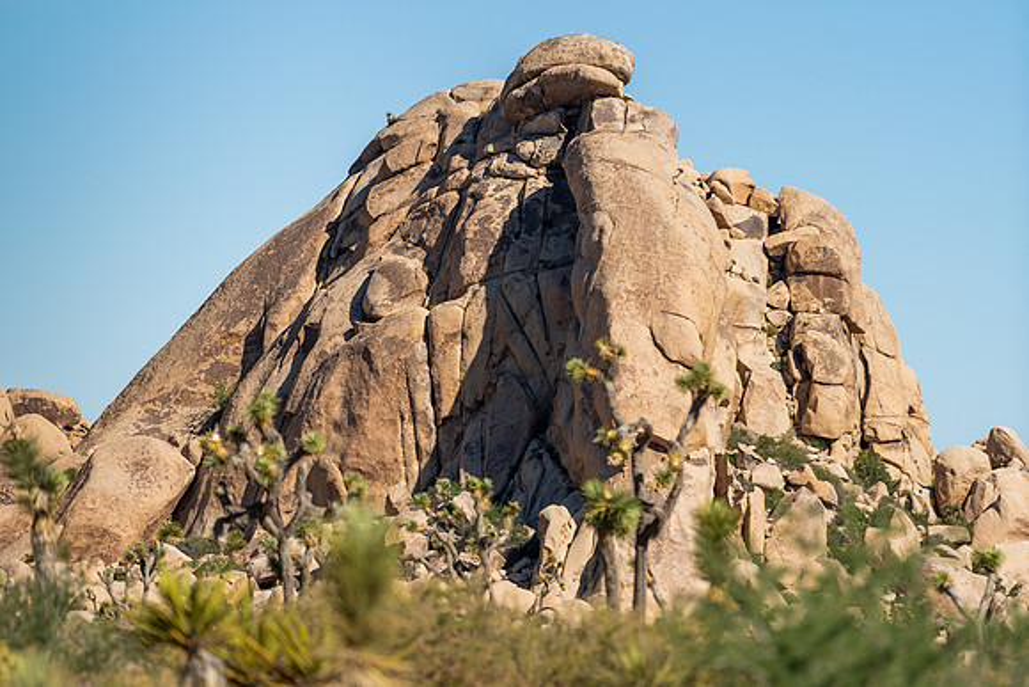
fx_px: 6537
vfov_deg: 6.0
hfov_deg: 9.0
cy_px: 274
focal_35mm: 229
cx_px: 410
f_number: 3.2
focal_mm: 190
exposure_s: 1/2500
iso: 125
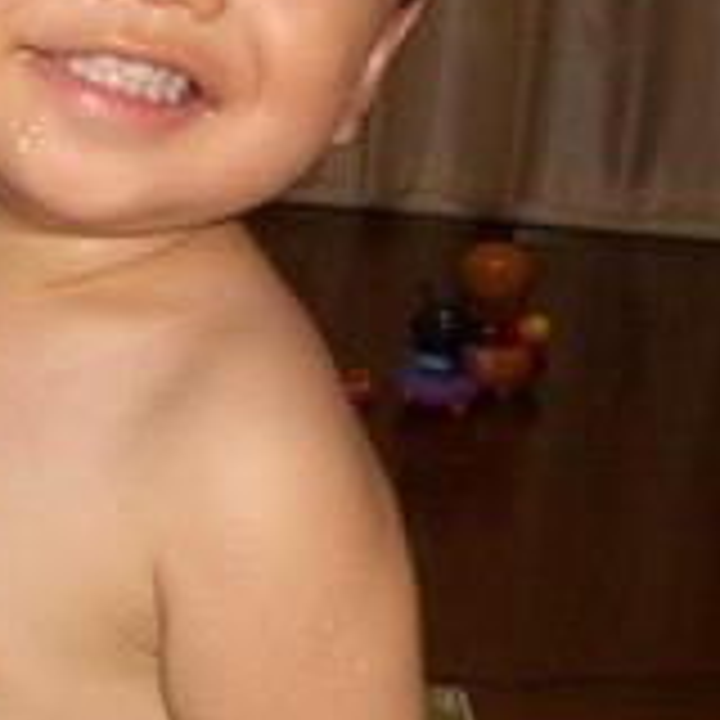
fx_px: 2400
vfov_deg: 17.0
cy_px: 252
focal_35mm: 102
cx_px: -27
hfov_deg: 16.6
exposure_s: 1/60
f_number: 2.6
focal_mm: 5.8
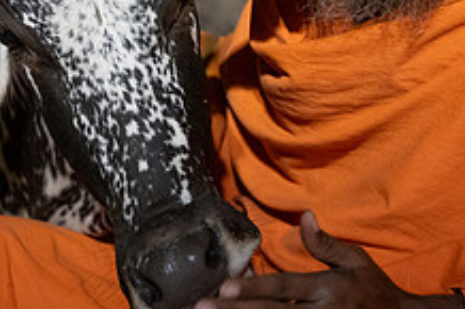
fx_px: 955
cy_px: 45
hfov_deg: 27.0
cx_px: 119
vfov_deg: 18.2
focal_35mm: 74
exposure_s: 1/50
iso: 1600
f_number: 2.8
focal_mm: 24
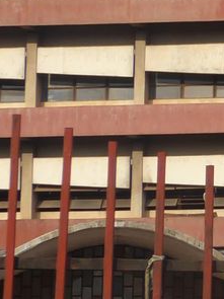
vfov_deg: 6.8
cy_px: 42
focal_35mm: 293
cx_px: 396
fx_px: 2530
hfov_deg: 5.0
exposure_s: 1/320
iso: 80
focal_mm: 9.6
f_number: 4.1
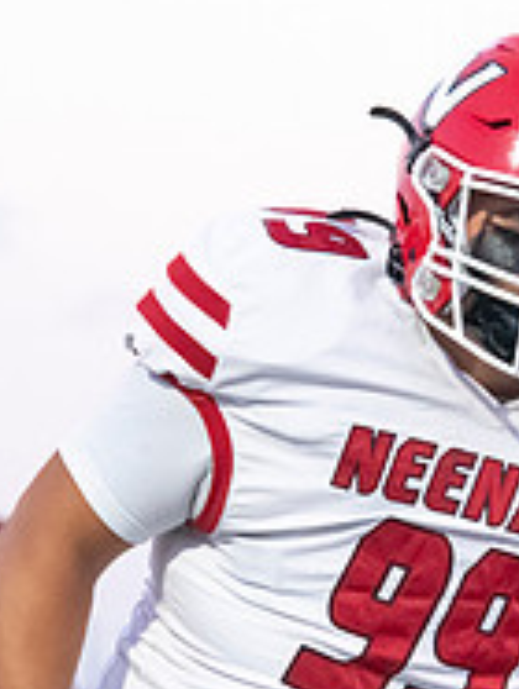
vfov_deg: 4.1
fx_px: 9554
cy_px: 572
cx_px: 367
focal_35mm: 479
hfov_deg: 3.1
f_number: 7.1
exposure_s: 1/400
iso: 10000
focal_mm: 160
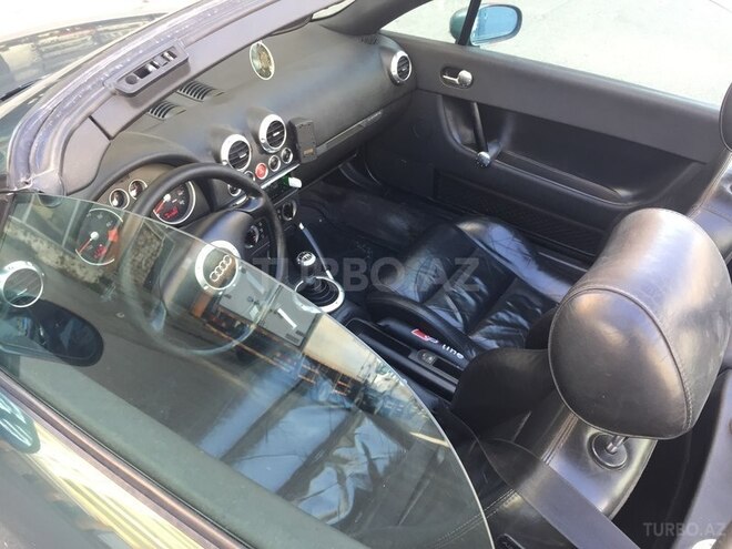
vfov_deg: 48.2
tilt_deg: -39.9
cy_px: 274
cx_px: 366
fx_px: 613
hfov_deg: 61.7
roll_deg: -0.8
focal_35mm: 29
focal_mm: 4.15
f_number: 2.2
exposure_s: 1/33
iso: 32
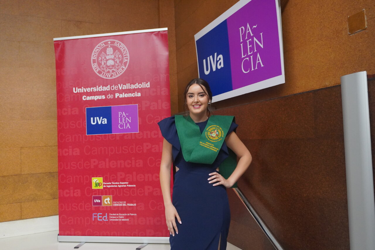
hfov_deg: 61.9
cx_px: 188
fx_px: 312
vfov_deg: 43.6
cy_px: 125
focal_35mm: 30
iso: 3200
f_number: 4
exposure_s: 1/160
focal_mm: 20
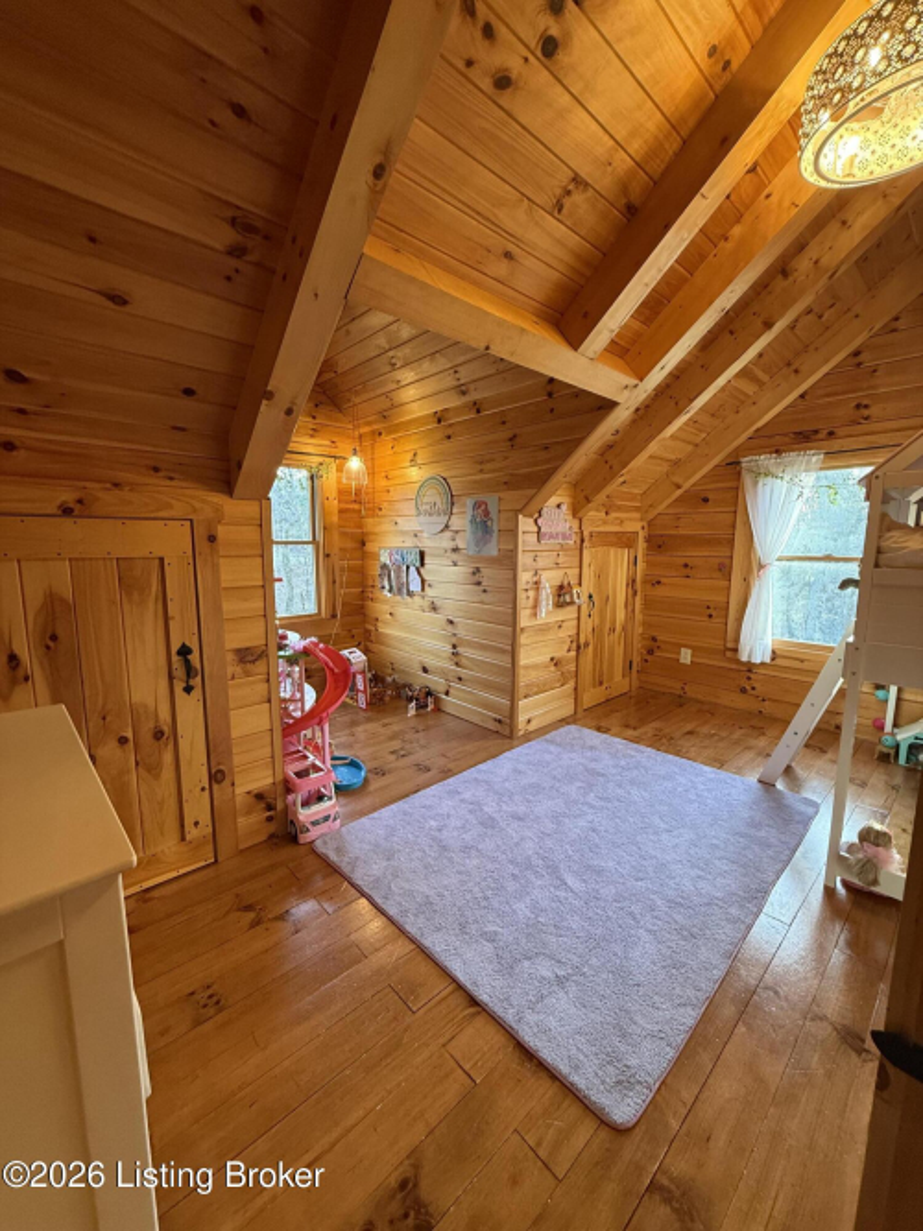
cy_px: 616
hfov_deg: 85.7
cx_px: 462
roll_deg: -0.5
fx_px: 498
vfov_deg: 102.1
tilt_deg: -8.5
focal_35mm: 14
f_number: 2.2
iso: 320
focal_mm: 2.22
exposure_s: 1/60
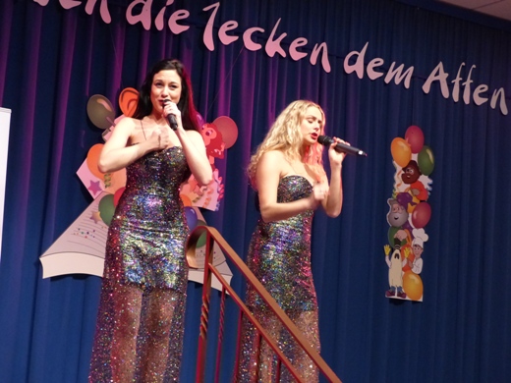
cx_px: 256
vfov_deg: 16.6
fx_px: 1314
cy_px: 192
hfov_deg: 22.0
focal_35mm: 89
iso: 800
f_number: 2.8
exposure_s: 1/60
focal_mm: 16
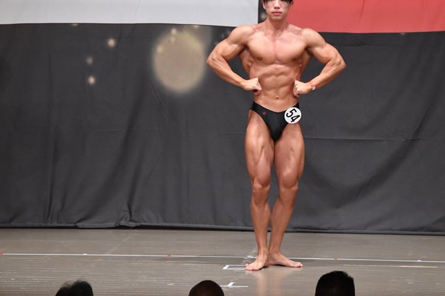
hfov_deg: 8.7
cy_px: 129
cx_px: 259
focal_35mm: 238
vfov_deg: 5.8
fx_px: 2940
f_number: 5.6
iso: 6400
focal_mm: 135
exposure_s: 1/400
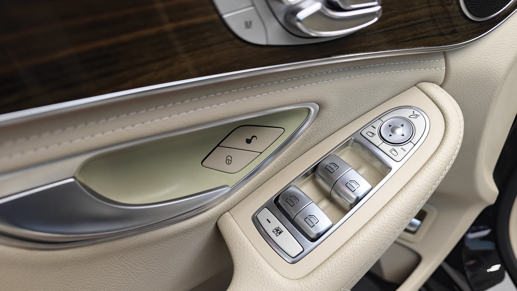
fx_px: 356
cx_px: 263
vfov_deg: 44.0
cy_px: 186
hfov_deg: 71.9
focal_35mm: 26
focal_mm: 8.7
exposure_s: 1/50
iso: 400
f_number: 1.9
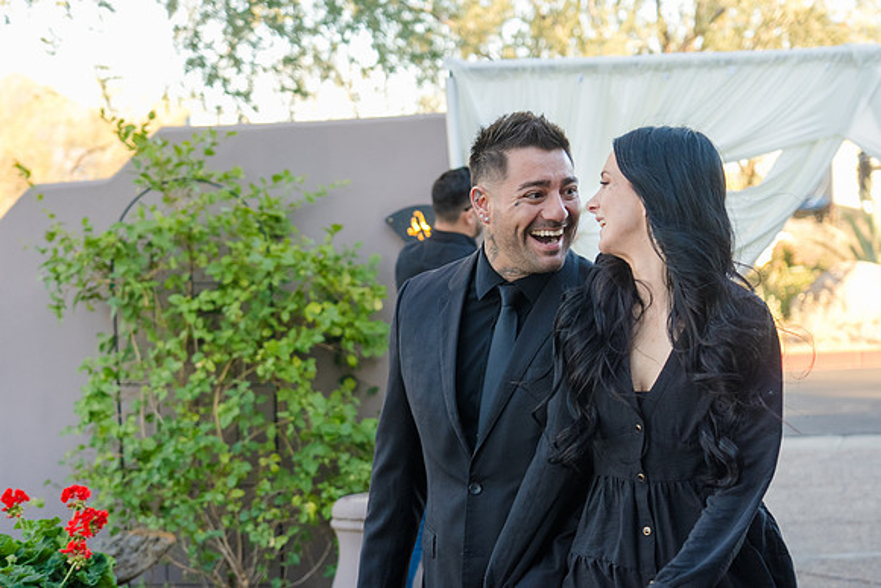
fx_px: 2072
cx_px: 554
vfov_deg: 16.1
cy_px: 369
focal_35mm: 85
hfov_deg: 23.9
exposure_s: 1/250
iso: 500
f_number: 4
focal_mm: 60
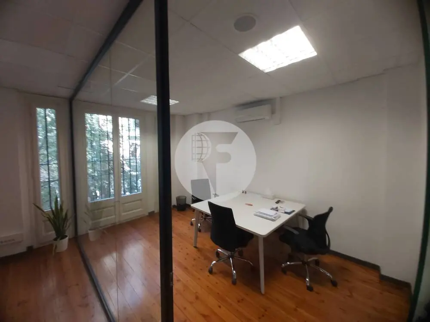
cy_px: 161
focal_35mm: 12
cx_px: 215
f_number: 2.2
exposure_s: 1/50
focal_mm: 1.42
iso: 100
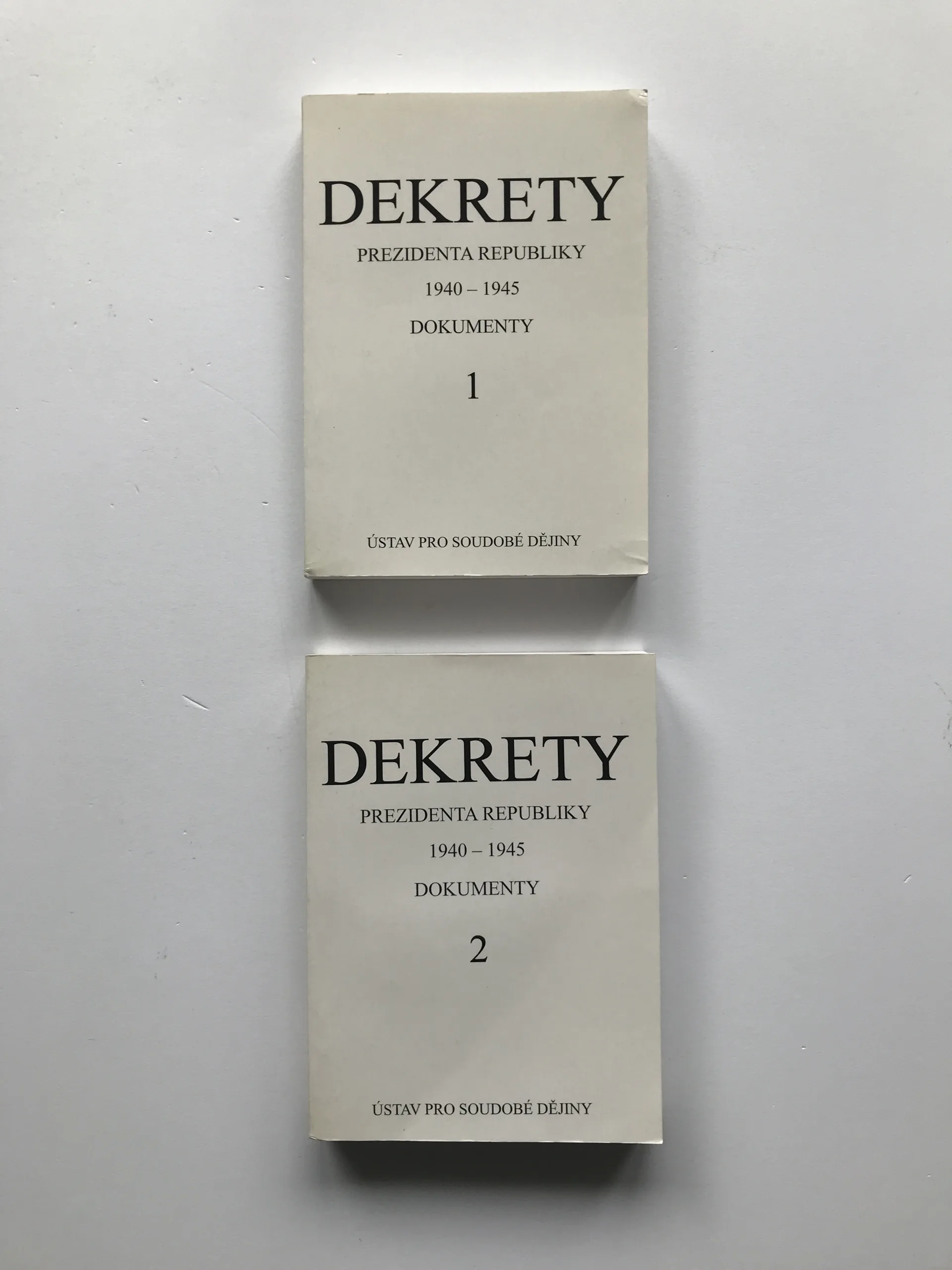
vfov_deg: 63.4
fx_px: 1027
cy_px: 635
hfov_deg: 49.7
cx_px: 476
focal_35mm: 28
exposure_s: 1/190
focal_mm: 3.99
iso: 20
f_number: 1.8
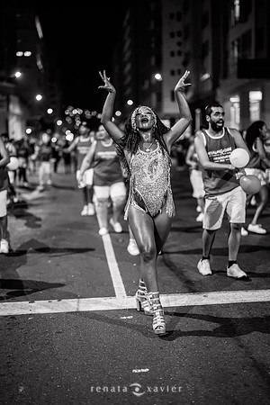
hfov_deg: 27.0
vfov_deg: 39.6
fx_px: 562
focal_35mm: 50
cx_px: 135
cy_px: 202
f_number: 1.2
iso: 2000
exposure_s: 1/320
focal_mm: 50
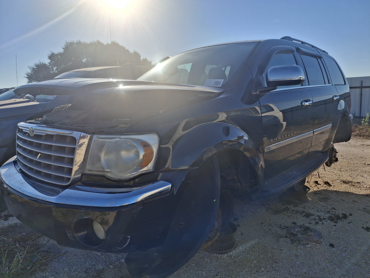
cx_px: 185
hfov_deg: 69.4
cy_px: 139
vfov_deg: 54.9
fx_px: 267
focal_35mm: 25
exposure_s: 1/3436
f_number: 1.8
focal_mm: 4.69
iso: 32
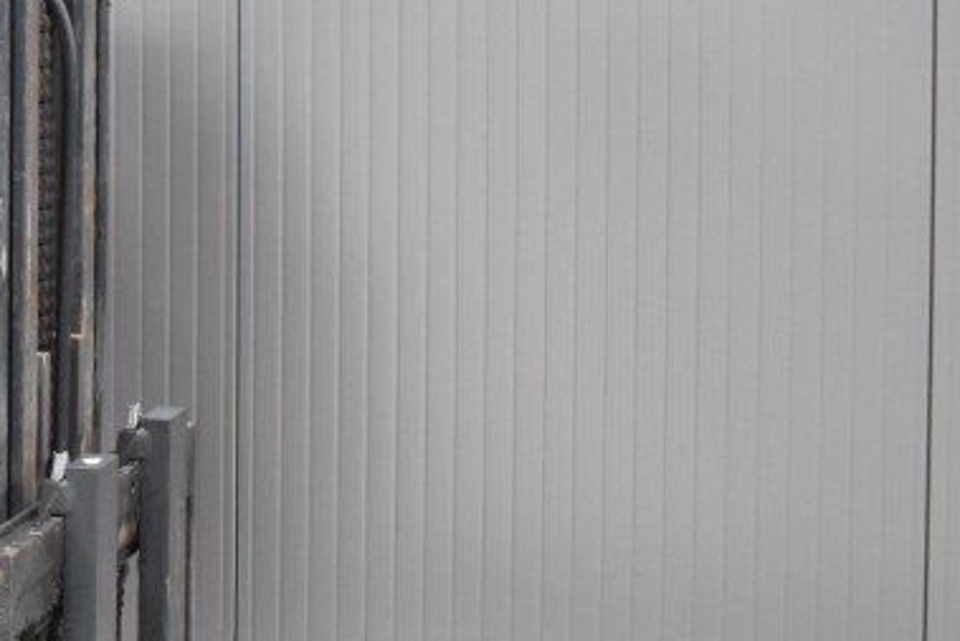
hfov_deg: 16.3
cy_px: 73
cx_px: -499
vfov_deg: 12.0
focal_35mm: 114
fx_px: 3041
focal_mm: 24
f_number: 4
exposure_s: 1/40
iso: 1600
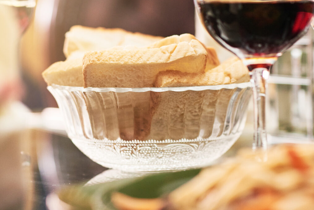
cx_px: 158
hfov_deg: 16.3
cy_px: 107
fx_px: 1099
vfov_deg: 10.9
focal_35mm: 126
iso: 400
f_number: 2
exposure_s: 1/200
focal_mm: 50
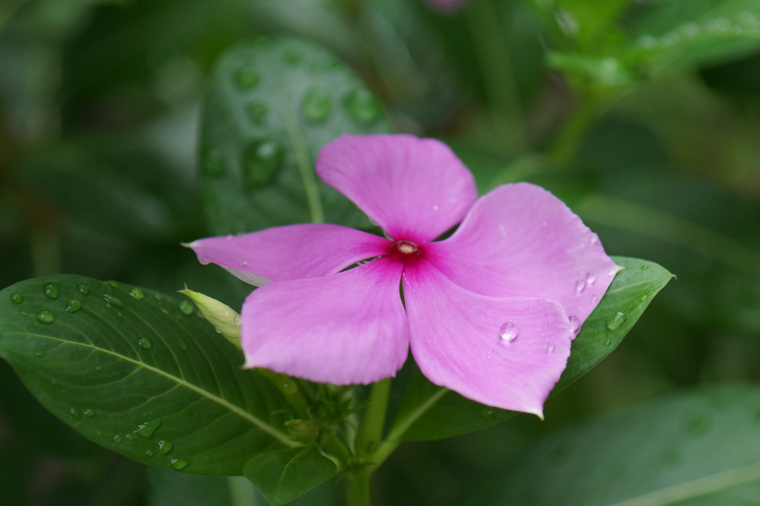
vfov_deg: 6.9
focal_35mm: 200
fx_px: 4214
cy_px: 280
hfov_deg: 10.3
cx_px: 412
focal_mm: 105
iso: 320
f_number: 5.6
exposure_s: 1/200
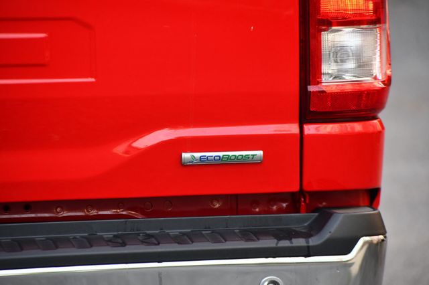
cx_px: 214
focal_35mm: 277
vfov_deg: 5.0
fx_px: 3299
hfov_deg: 7.4
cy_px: 142
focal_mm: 185
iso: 800
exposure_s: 1/400
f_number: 5.3
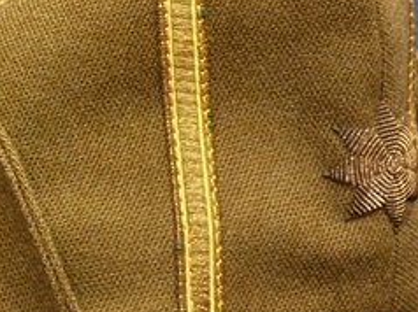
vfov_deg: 15.3
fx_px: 1158
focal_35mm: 96
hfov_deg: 20.1
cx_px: 47
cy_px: 81
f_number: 3.8
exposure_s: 1/5
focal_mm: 6.8
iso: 400
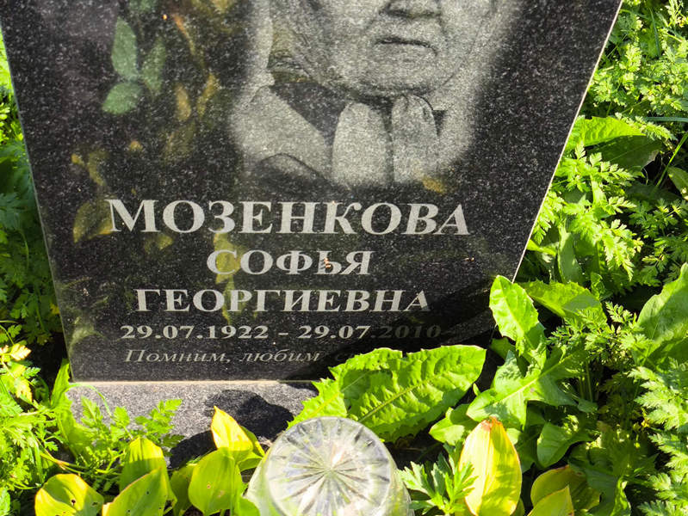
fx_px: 994
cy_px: 258
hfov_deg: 38.2
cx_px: 344
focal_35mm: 50
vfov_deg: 29.1
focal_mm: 4.71
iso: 50
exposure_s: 1/396
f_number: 1.7
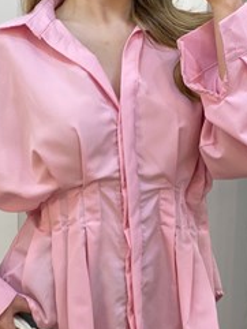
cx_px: 96
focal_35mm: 89
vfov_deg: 21.9
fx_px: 846
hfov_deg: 16.6
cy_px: 212
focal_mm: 6
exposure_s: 1/100
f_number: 2
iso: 80
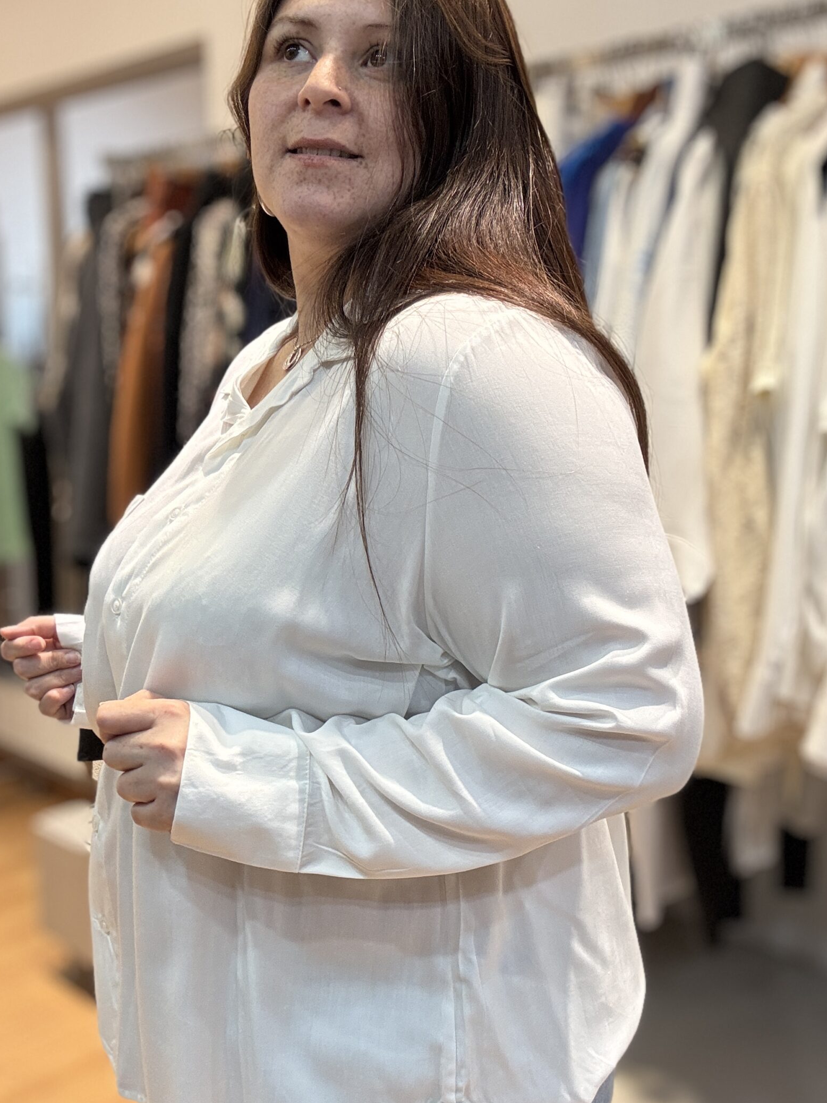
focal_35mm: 37
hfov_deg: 38.6
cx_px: 345
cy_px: 552
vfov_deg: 50.1
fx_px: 1179
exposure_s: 1/50
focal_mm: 2.69
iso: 80
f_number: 1.9
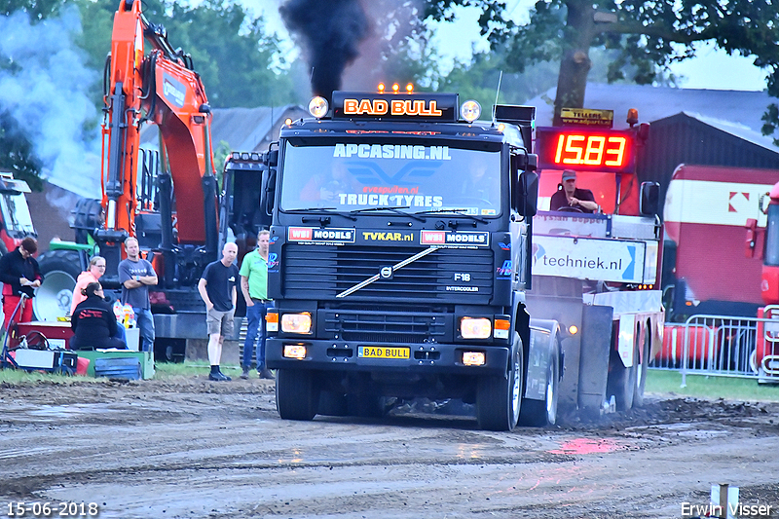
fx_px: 9086
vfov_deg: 3.3
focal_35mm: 420
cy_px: 260
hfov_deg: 4.9
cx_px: 390
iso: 2500
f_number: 5.6
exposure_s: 1/80
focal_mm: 280
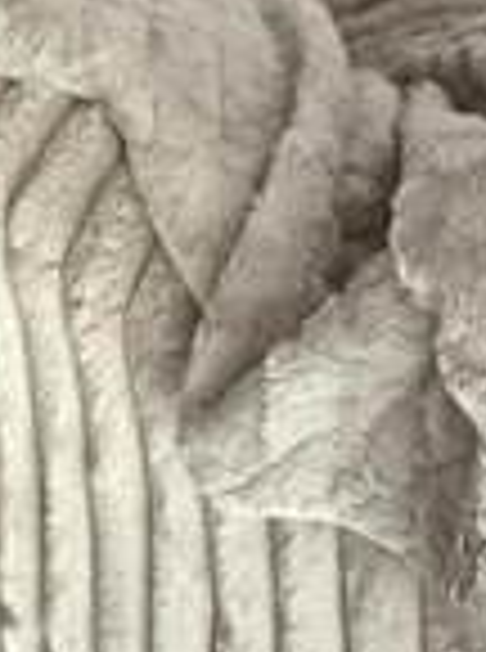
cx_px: 45
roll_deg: +3.1
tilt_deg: -16.6
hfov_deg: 15.6
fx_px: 1749
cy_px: -544
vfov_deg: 17.1
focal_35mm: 93
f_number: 2.2
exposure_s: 1/40
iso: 1600
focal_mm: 2.22
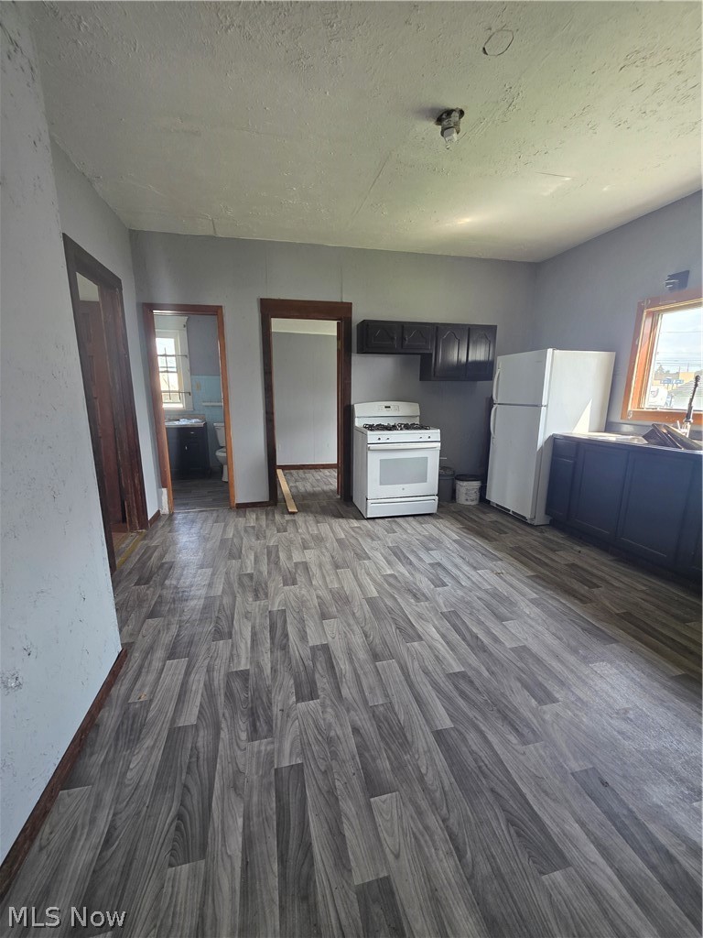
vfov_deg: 106.2
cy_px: 469
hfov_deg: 89.9
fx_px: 352
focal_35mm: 13
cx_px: 352
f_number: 1.9
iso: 160
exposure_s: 1/120
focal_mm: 2.2
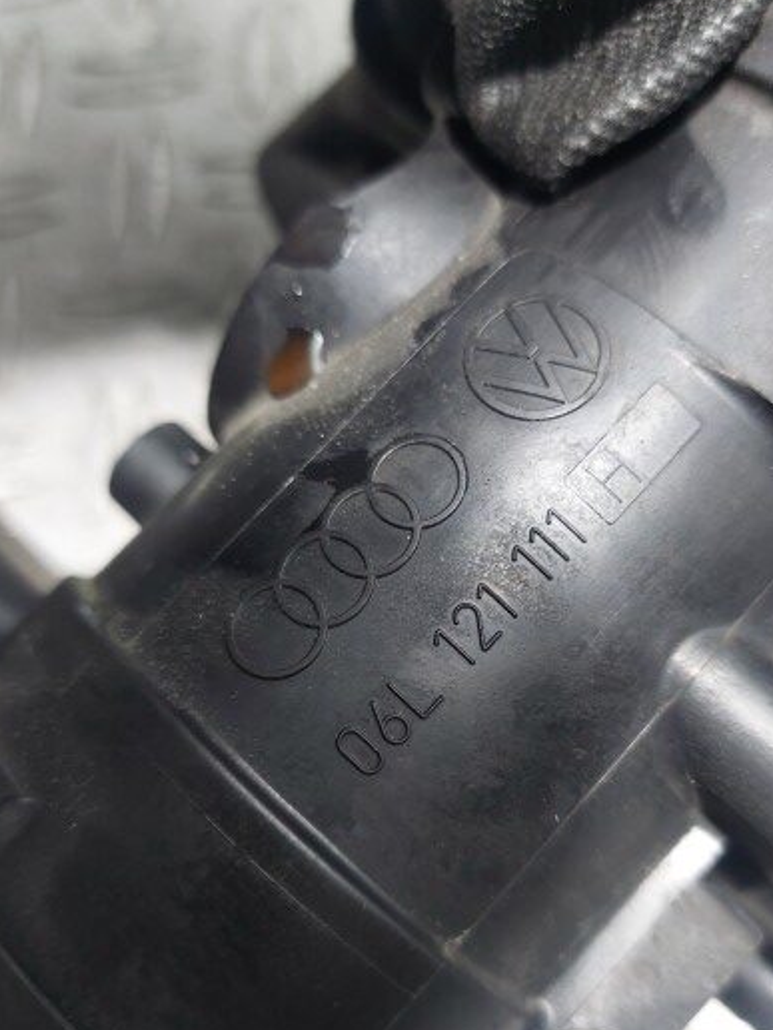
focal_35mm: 31
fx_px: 923
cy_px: 593
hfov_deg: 45.4
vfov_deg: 58.1
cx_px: 429
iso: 320
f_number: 1.8
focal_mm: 5.23
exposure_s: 1/50
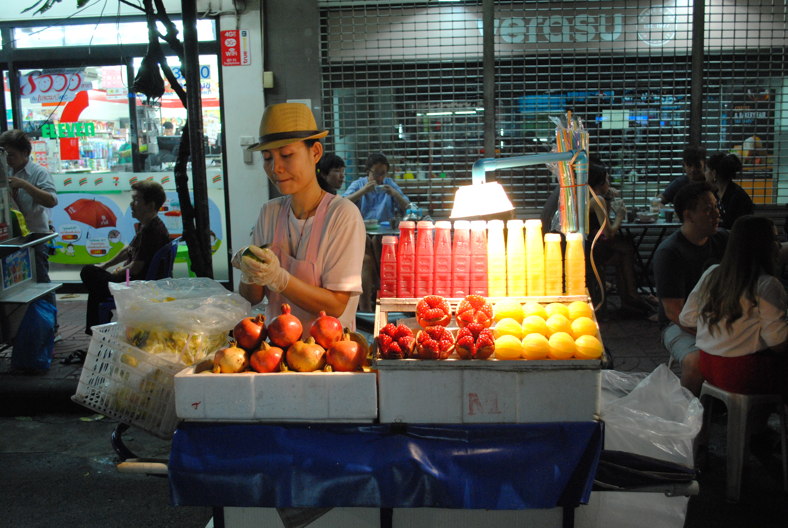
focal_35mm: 33
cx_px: 394
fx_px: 723
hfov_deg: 57.2
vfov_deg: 40.1
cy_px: 264
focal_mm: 22
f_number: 4
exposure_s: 1/30
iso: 900
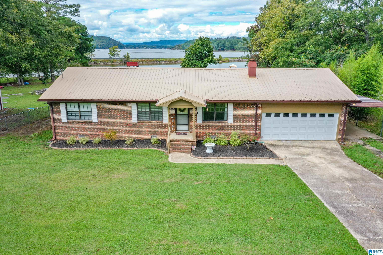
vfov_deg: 46.4
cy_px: 128
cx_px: 192
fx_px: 298
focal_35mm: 28
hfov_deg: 65.5
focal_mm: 10.26
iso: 100
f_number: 9
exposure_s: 1/100
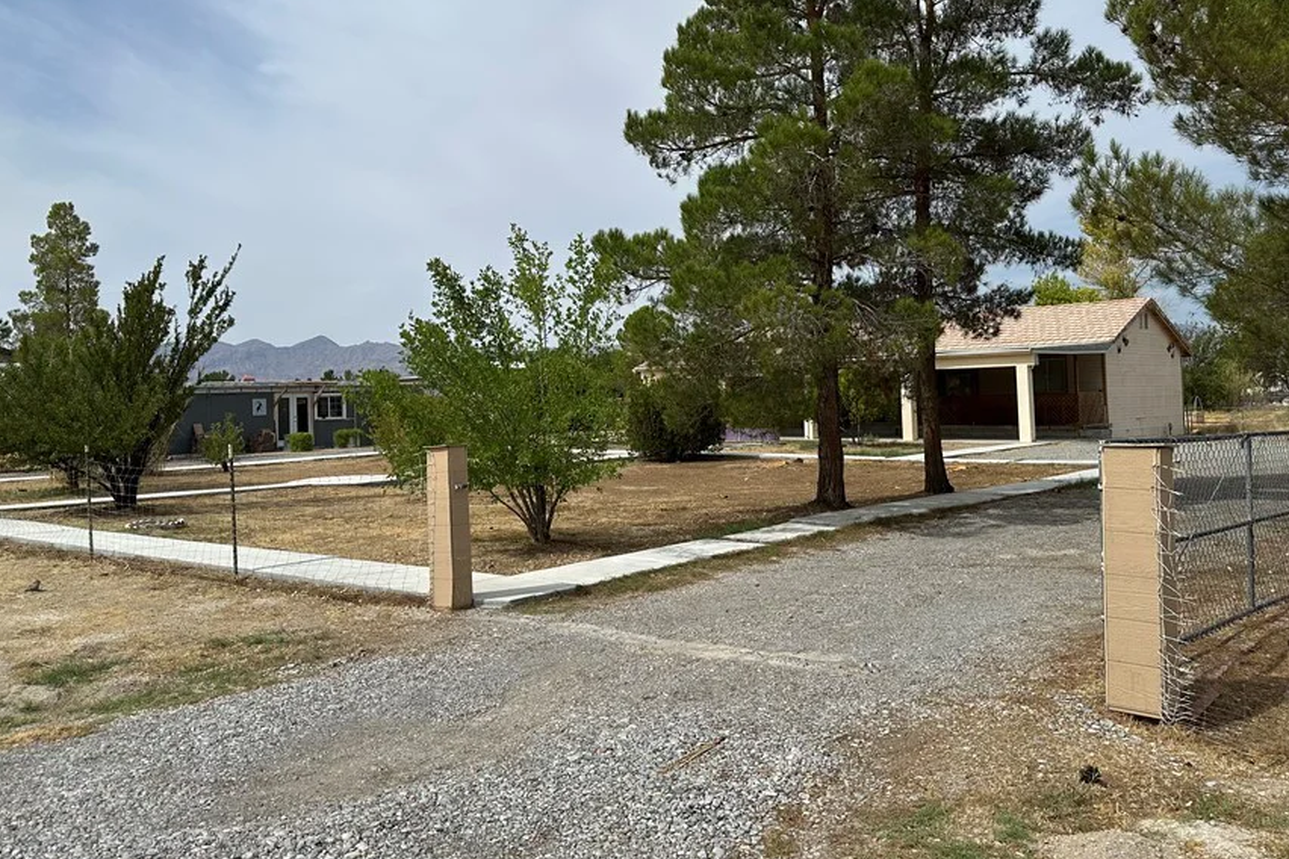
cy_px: 349
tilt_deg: +3.5
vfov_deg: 43.4
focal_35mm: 30
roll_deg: +1.0
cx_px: 629
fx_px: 1074
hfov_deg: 61.9
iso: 80
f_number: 1.78
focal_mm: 6.86
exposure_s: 1/8929
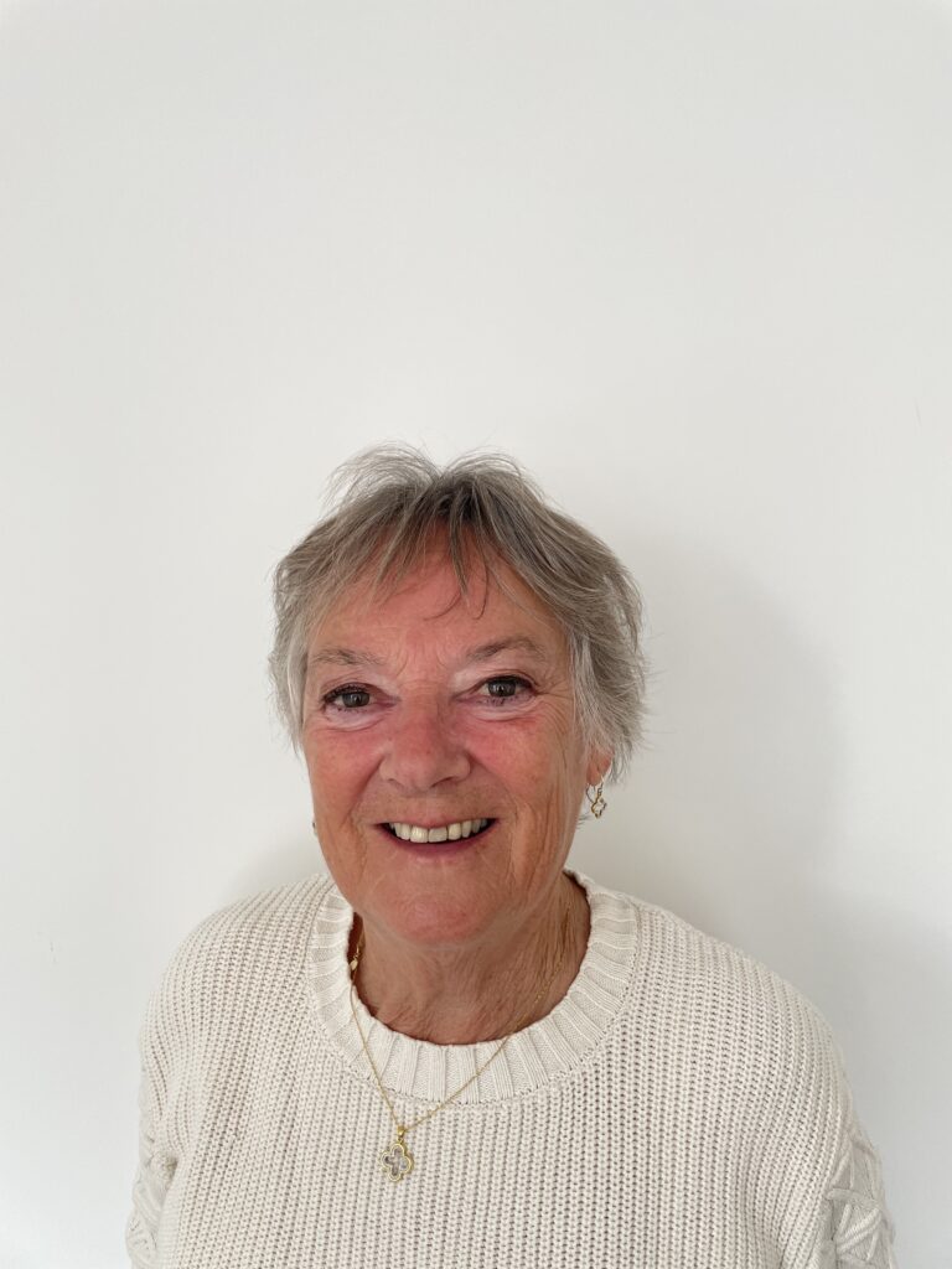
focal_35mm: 26
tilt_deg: -4.3
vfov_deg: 67.3
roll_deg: -0.6
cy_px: 634
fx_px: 953
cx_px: 476
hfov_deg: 53.1
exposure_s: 1/121
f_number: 1.6
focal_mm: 4.2
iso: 64
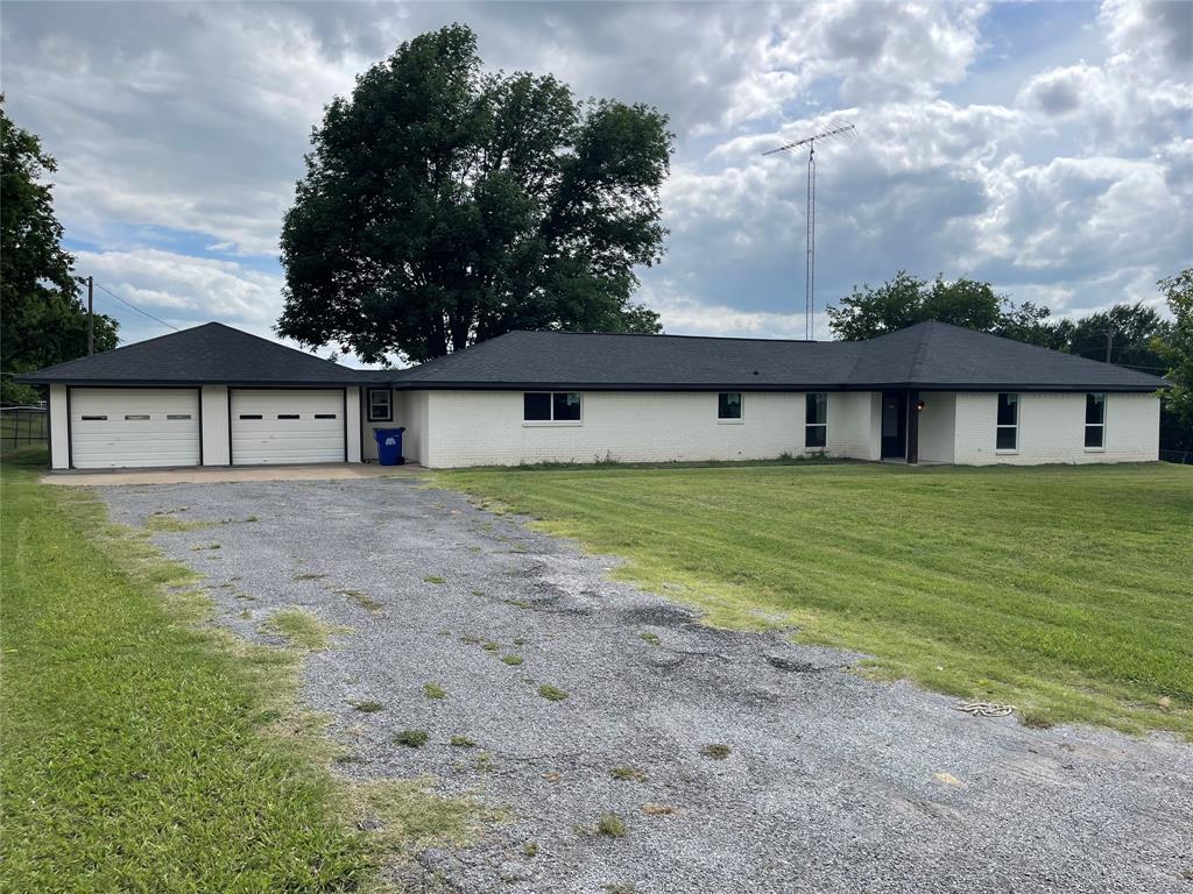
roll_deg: -0.7
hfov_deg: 69.4
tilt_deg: -3.8
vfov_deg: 54.9
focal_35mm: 25
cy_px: 447
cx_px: 596
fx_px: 862
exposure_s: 1/3663
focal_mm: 5.1
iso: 32
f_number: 1.6
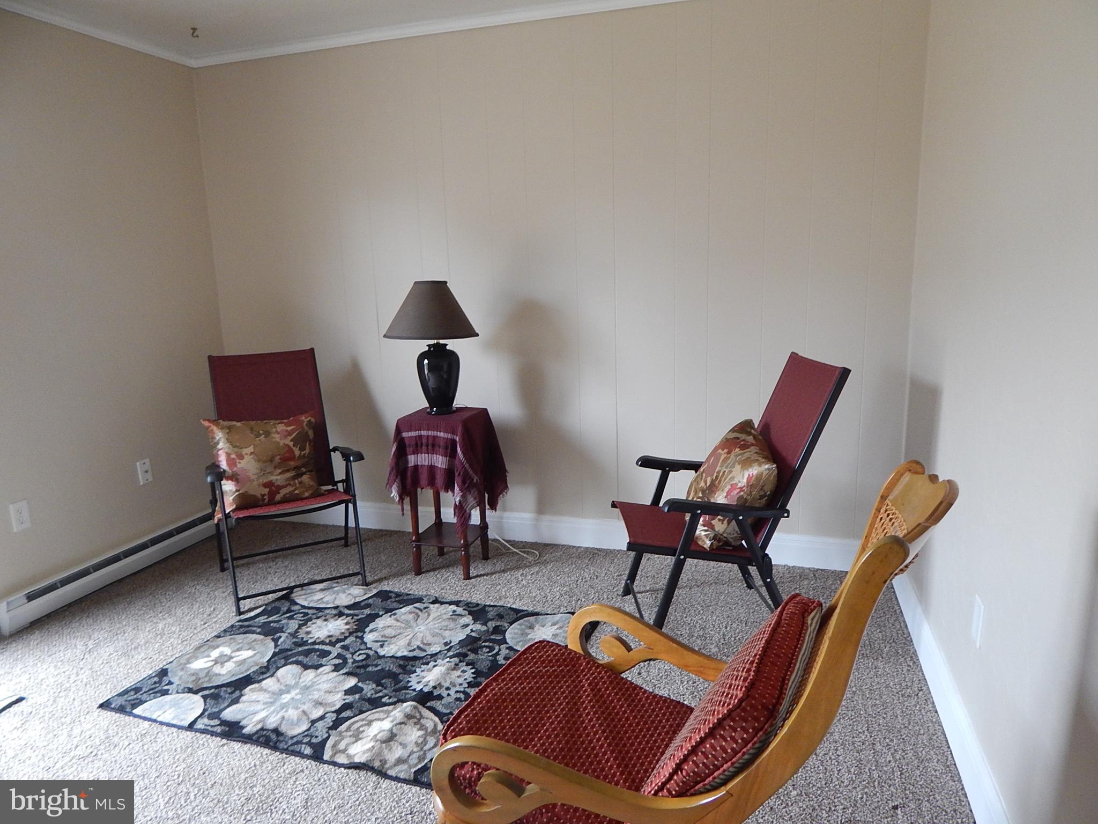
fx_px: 730
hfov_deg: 73.9
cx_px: 549
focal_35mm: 23
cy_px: 412
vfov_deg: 58.9
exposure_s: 1/30
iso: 250
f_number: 3
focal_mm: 4
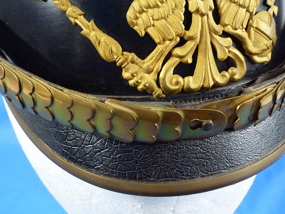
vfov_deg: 32.2
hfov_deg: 42.1
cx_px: 142
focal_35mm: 45
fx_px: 370
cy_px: 107
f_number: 4
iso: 800
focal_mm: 8
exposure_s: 1/125
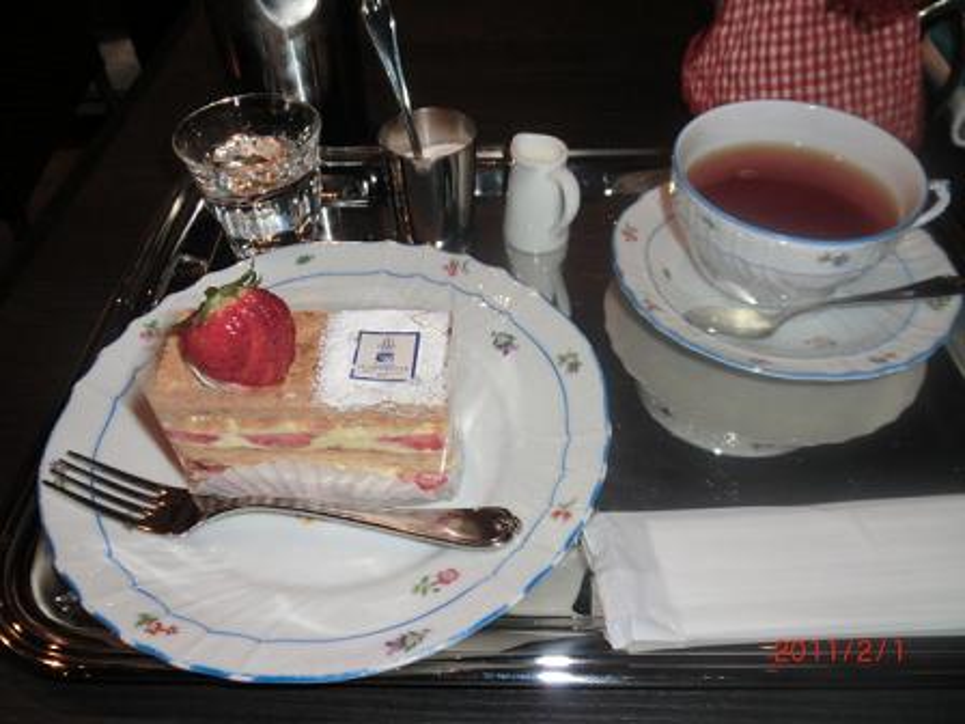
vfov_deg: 49.7
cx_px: 482
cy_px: 362
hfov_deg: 63.4
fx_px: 781
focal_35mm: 28
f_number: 3
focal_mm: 5
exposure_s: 1/50
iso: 125
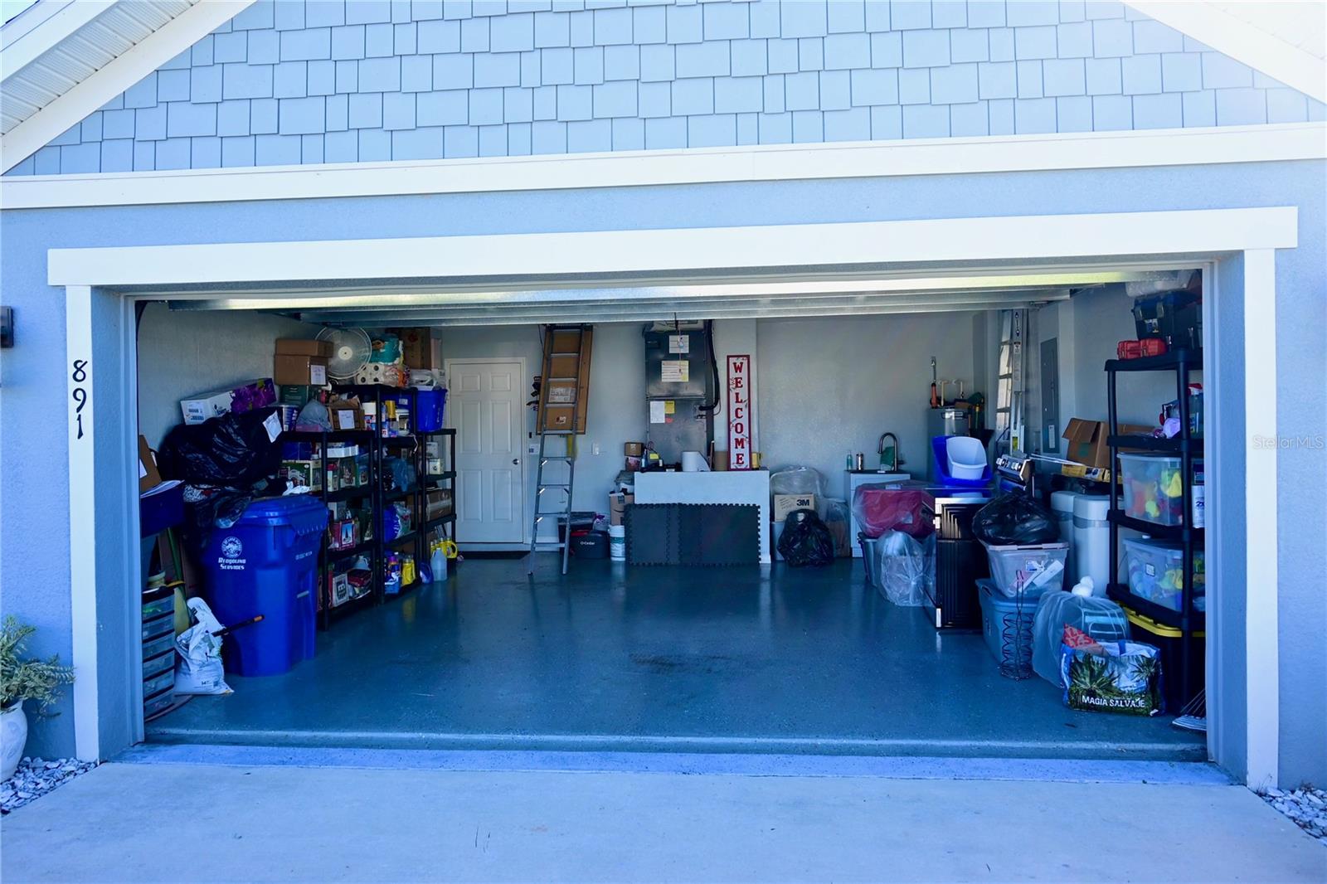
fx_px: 884
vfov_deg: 53.1
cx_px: 664
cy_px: 442
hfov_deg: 73.8
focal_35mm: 24
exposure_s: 1/100
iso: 100
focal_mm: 16
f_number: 5
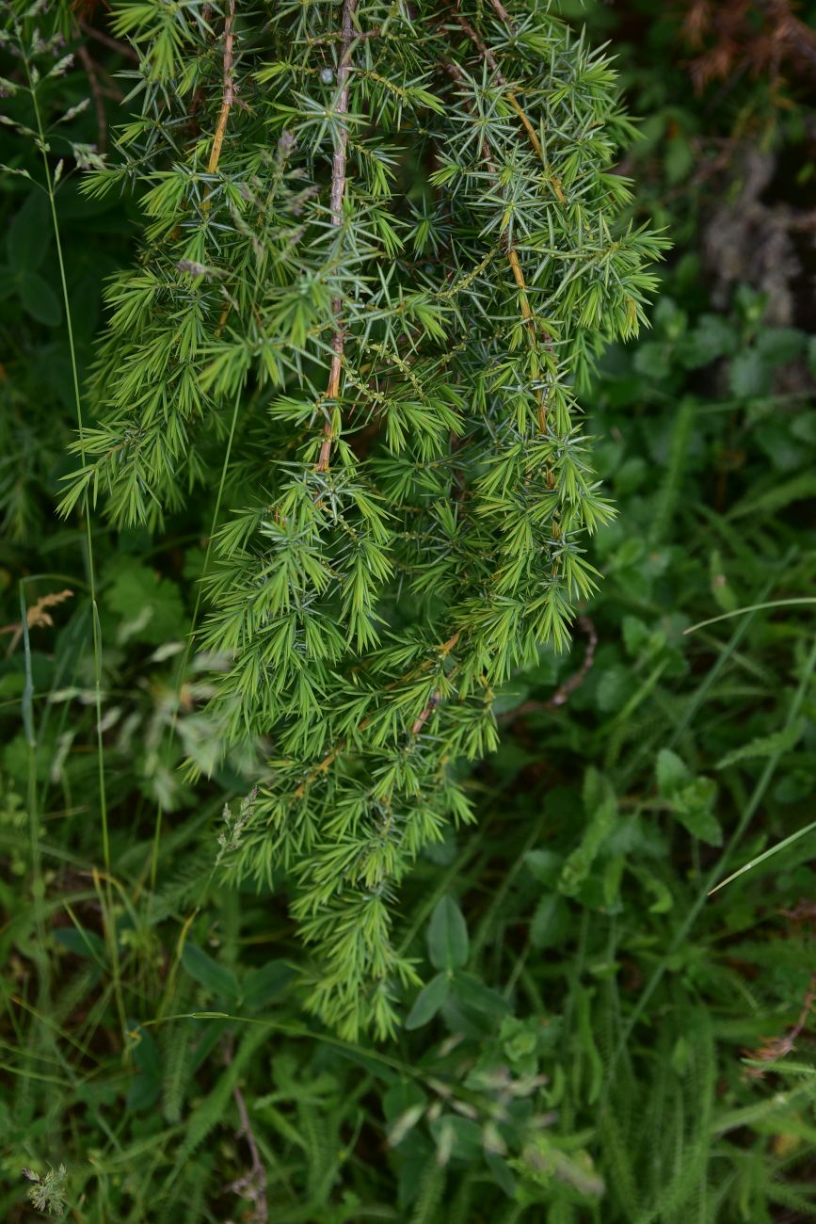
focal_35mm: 50
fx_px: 1699
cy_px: 612
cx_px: 408
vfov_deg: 39.6
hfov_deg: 27.0
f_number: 6.3
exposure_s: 1/160
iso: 250
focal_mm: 50
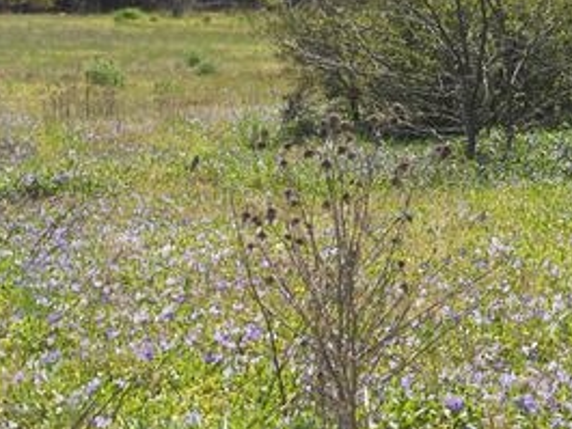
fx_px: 2595
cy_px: 155
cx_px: 598
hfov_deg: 12.4
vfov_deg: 9.5
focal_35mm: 157
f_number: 5.3
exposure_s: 1/320
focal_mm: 11.7
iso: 80
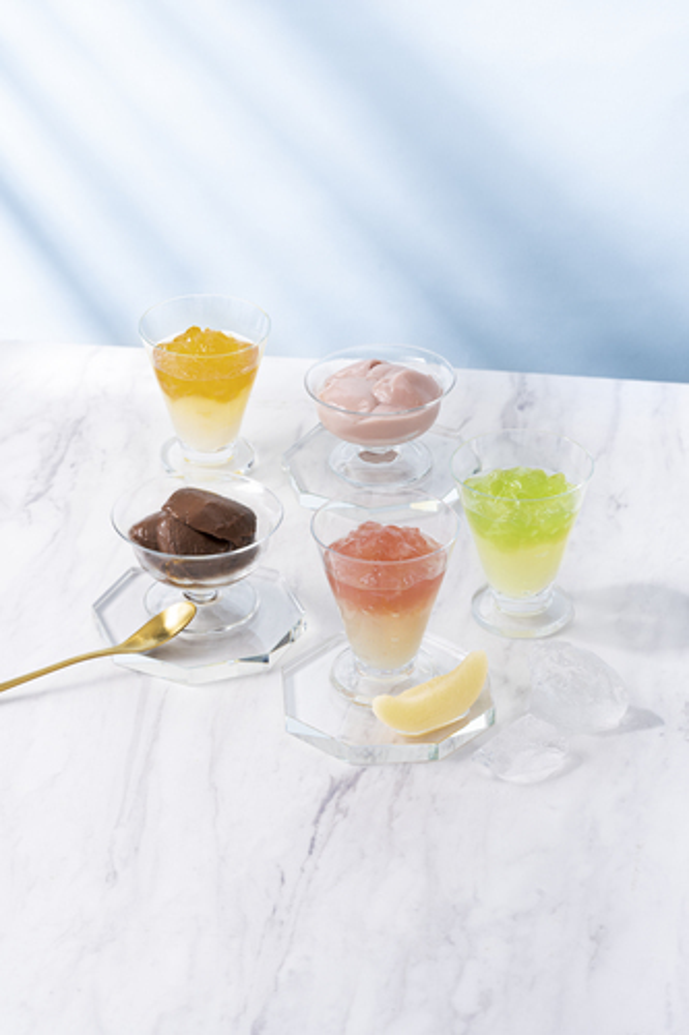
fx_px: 2585
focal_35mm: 90
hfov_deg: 15.2
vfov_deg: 22.6
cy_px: 518
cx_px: 344
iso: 100
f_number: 11
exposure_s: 1/125
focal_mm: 90
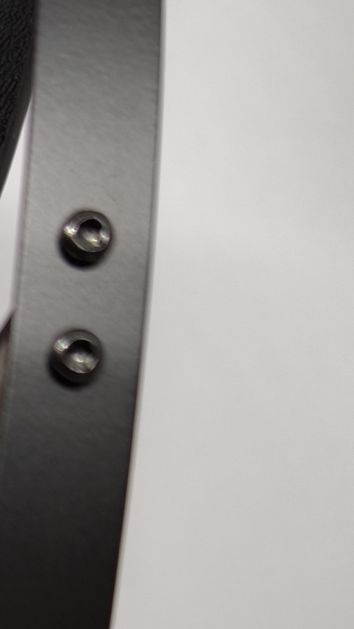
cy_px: 832
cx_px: -342
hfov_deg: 9.7
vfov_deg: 17.2
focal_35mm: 117
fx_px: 1952
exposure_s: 1/50
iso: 100
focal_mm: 6.92
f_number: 1.9
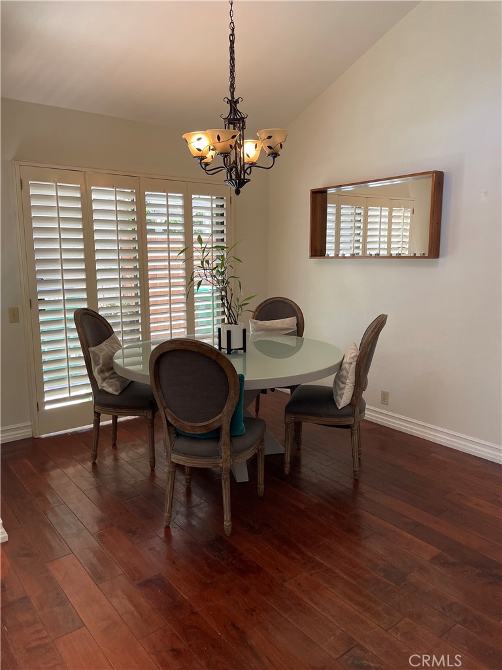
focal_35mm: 26
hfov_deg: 53.1
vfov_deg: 67.3
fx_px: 503
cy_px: 335
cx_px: 251
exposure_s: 1/120
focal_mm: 4.2
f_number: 1.6
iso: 80
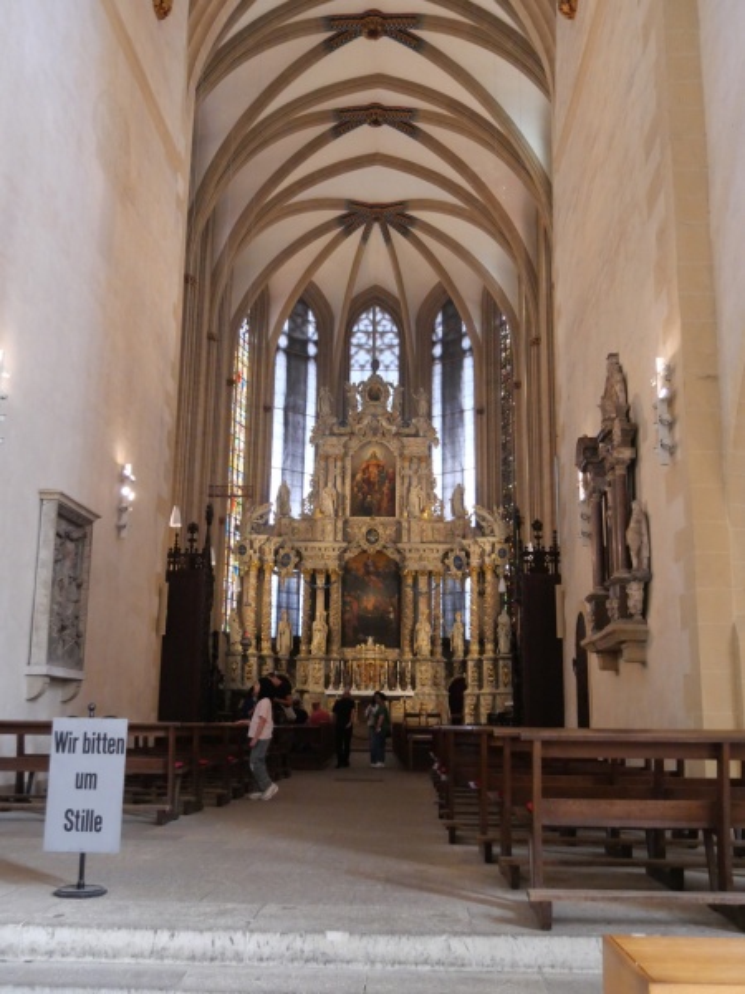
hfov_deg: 41.8
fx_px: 976
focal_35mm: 34
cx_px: 372
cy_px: 497
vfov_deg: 54.0
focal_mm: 17
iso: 3200
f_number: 3.7
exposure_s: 1/40
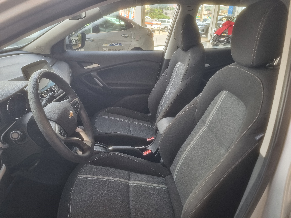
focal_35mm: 26
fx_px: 219
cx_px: 146
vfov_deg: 53.1
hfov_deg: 67.3
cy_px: 109
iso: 64
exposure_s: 1/120
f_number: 1.8
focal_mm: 5.4
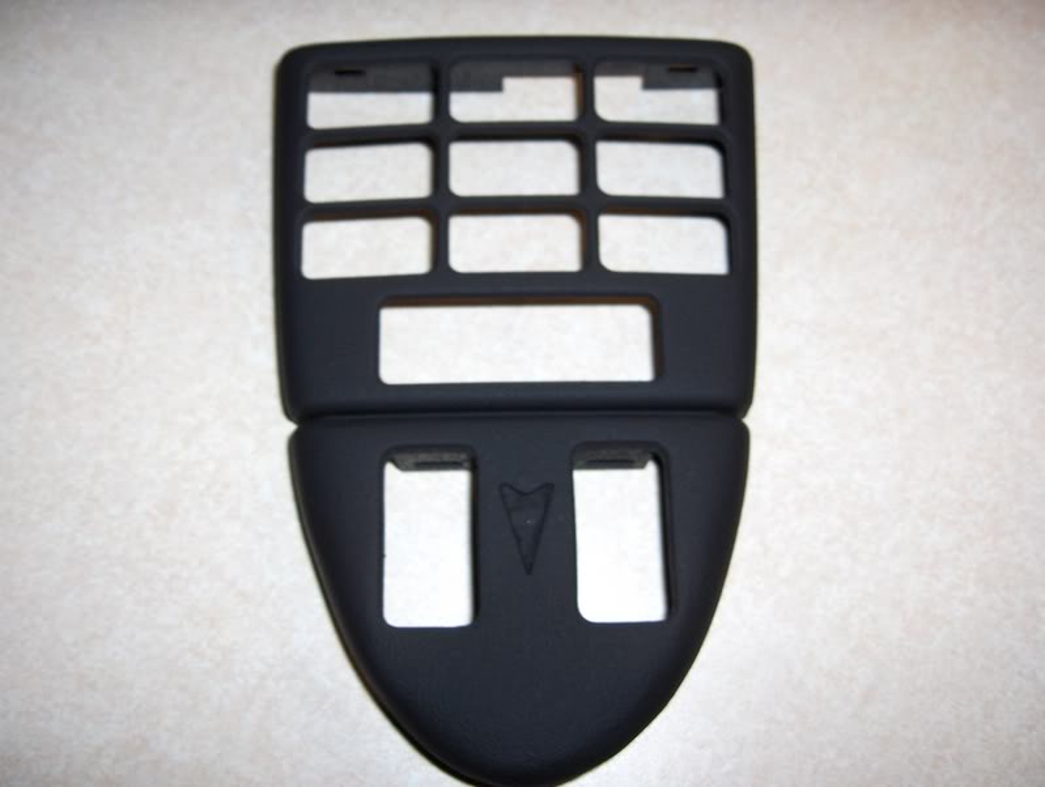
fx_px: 1179
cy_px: 394
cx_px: 522
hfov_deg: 47.8
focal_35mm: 39
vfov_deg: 36.9
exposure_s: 1/60
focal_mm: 8
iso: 100
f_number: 4.8
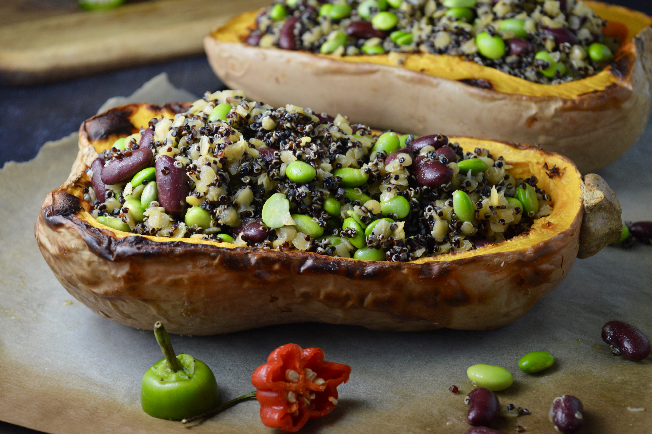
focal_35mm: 82
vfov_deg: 16.5
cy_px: 217
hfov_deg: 24.6
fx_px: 1493
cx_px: 326
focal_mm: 55
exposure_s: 1/80
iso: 200
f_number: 5.6
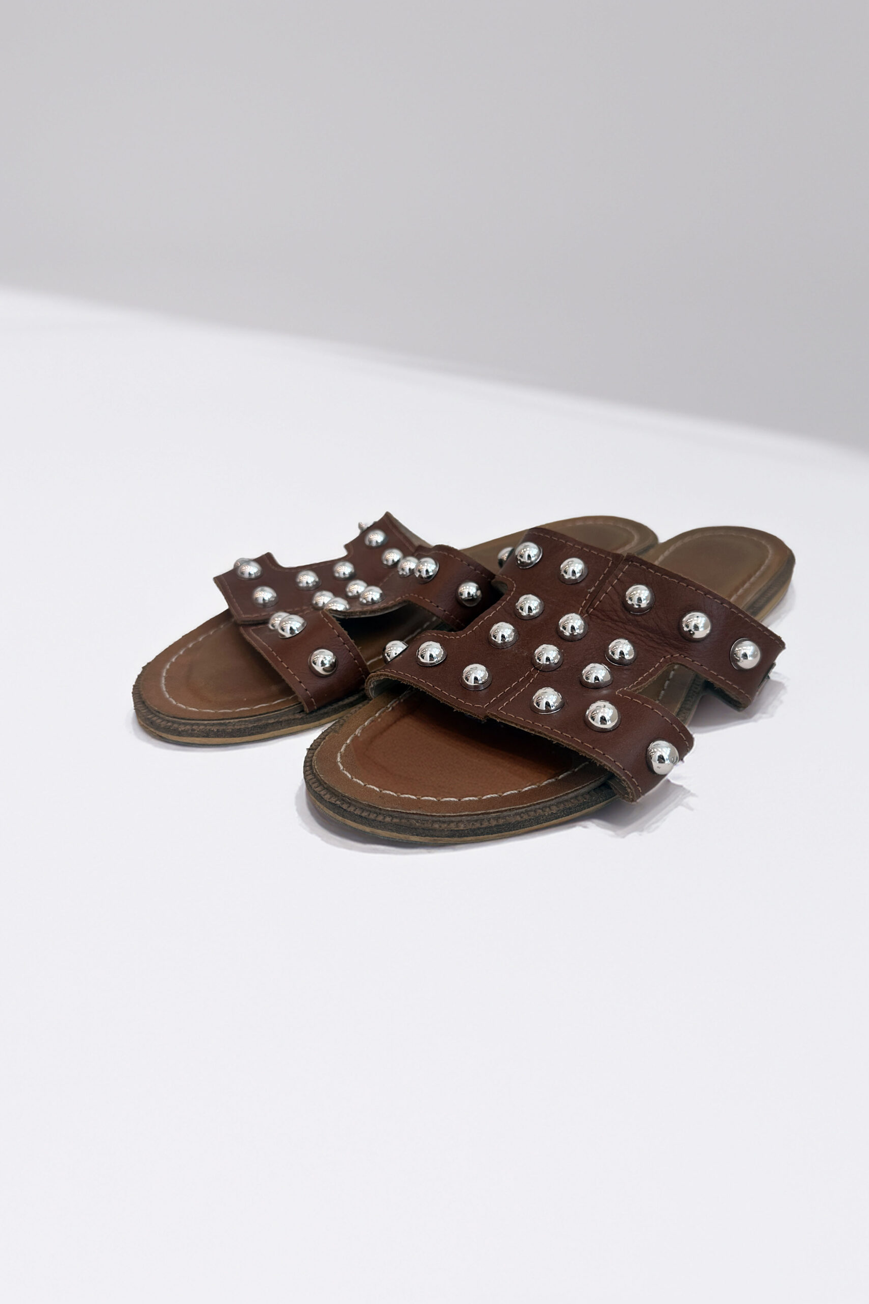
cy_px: 651
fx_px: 905
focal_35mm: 25
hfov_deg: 51.2
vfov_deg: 71.5
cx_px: 477
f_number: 1.78
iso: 64
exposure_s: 1/121
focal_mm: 6.86
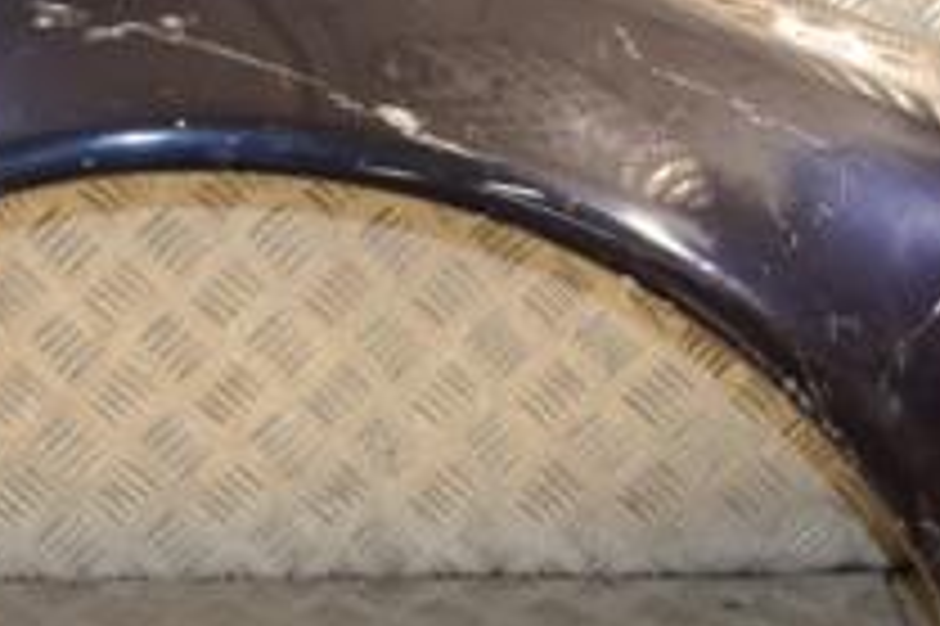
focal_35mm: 90
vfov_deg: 15.1
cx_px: 346
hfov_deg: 22.5
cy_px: 239
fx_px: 2359
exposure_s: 1/160
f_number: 5
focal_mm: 21
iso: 800
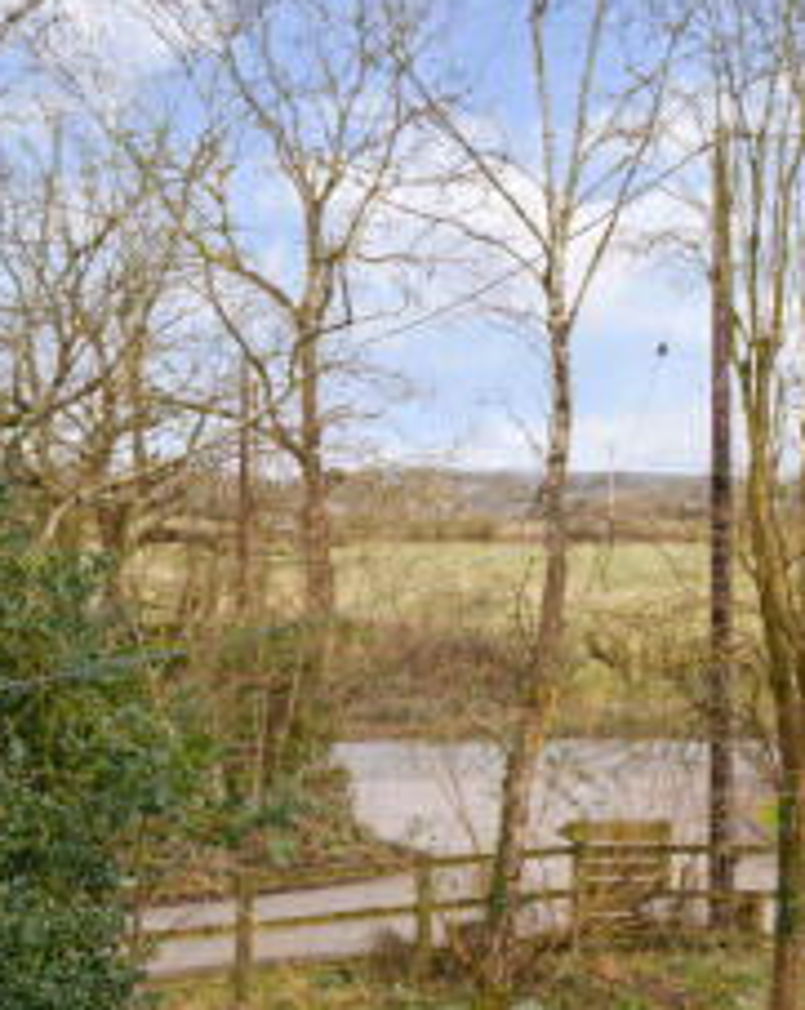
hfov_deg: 22.1
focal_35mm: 69
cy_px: 549
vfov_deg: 27.5
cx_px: 463
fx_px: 2059
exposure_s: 1/200
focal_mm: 35
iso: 400
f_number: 5
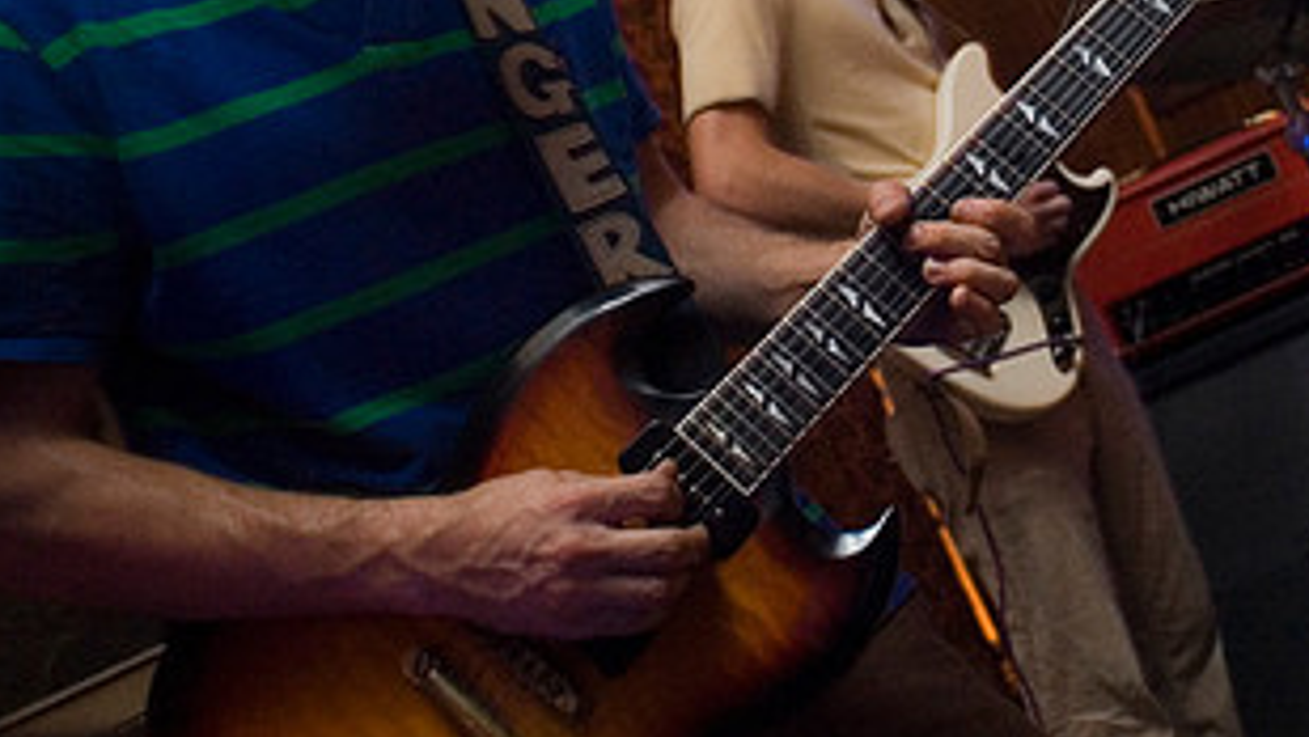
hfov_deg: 34.0
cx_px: 1110
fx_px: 2048
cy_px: -68
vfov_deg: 19.6
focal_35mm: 59
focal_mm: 20
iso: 400
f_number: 2.8
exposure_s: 1/8
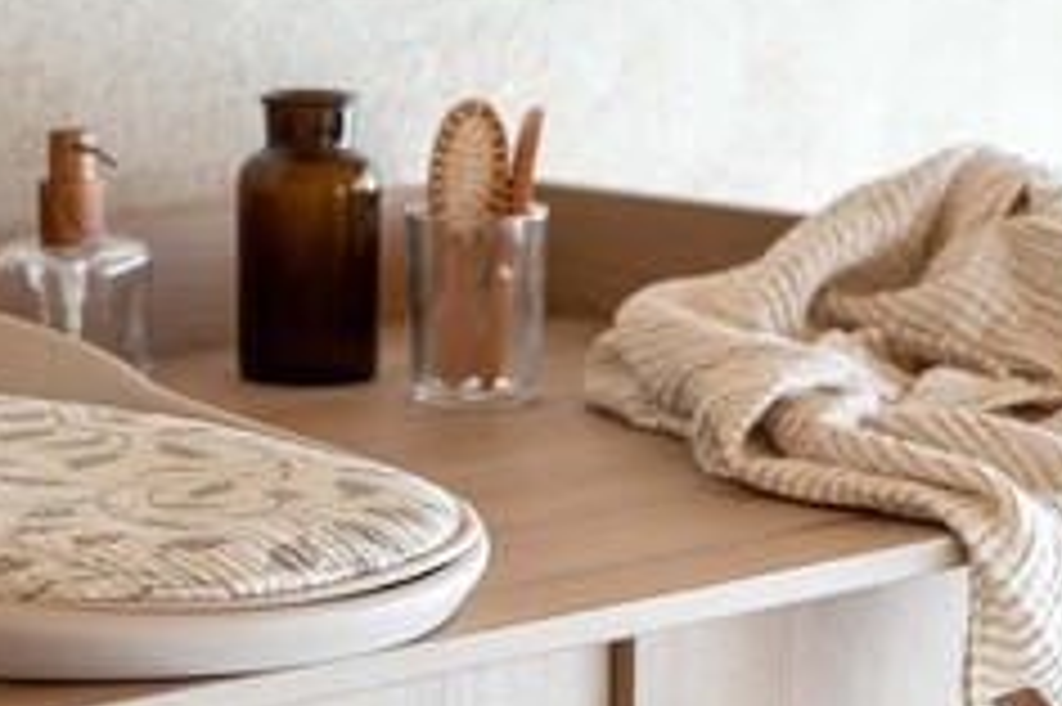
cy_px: 501
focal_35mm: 191
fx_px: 5630
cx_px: 306
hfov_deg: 10.8
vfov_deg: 7.2
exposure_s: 1/250
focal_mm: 90
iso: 1000
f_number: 4.5
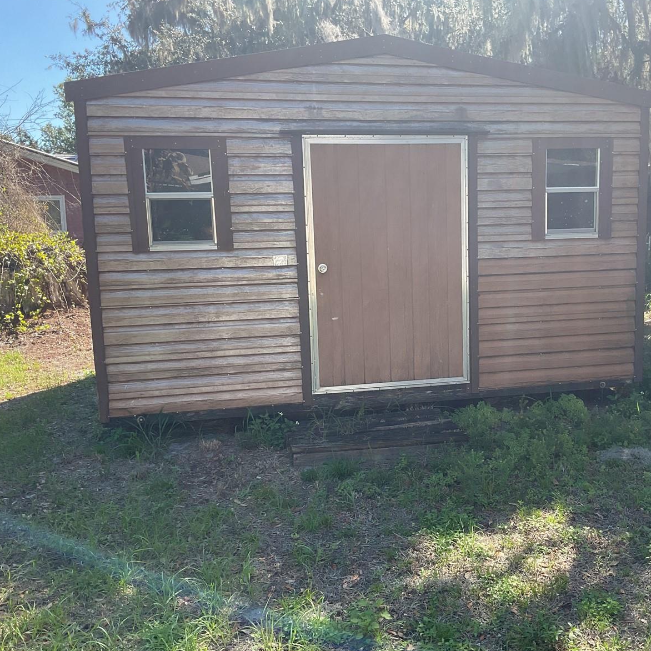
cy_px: 326
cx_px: 385
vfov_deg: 47.2
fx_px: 745
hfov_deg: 47.0
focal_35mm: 35
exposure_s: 1/425
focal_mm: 3
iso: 16
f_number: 1.8
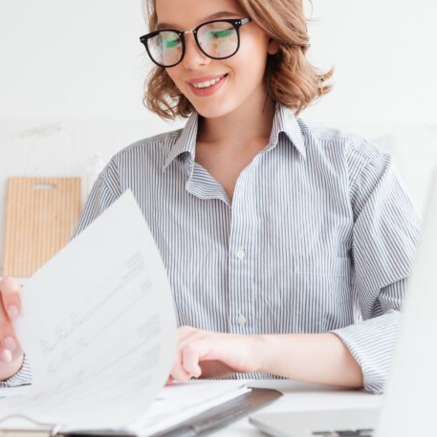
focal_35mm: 61
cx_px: 194
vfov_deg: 28.1
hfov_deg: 28.1
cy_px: 165
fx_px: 871
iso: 250
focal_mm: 32
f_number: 3.5
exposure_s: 1/320
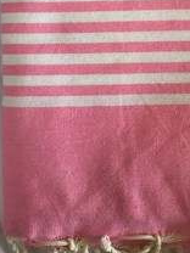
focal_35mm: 67
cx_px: 138
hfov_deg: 21.8
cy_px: 40
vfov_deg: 28.2
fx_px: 490
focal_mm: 4.15
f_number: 2.2
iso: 25
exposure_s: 1/33
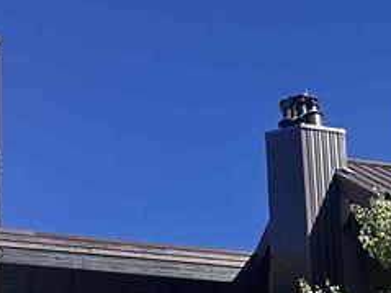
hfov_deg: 18.5
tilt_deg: +13.8
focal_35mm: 103
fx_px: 1163
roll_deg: +3.9
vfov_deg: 12.9
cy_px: 547
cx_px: 409
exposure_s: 1/1587
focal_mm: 6.86
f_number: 1.78
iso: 80
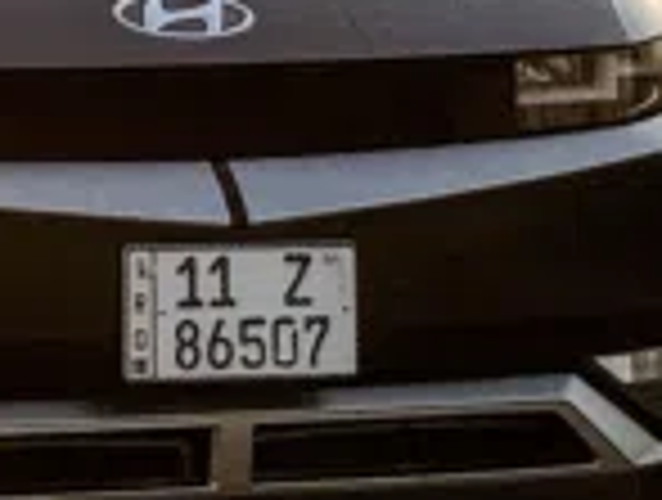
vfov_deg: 2.9
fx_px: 9988
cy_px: -261
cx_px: -455
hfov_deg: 3.8
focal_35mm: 521
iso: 50
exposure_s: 1/1500
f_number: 2.8
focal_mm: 15.66
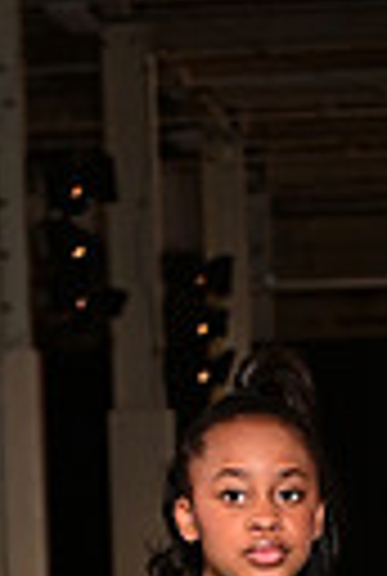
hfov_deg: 4.4
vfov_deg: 6.3
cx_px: 320
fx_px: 5068
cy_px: 1282
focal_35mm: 316
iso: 1000
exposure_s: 1/125
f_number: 6.3
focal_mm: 70
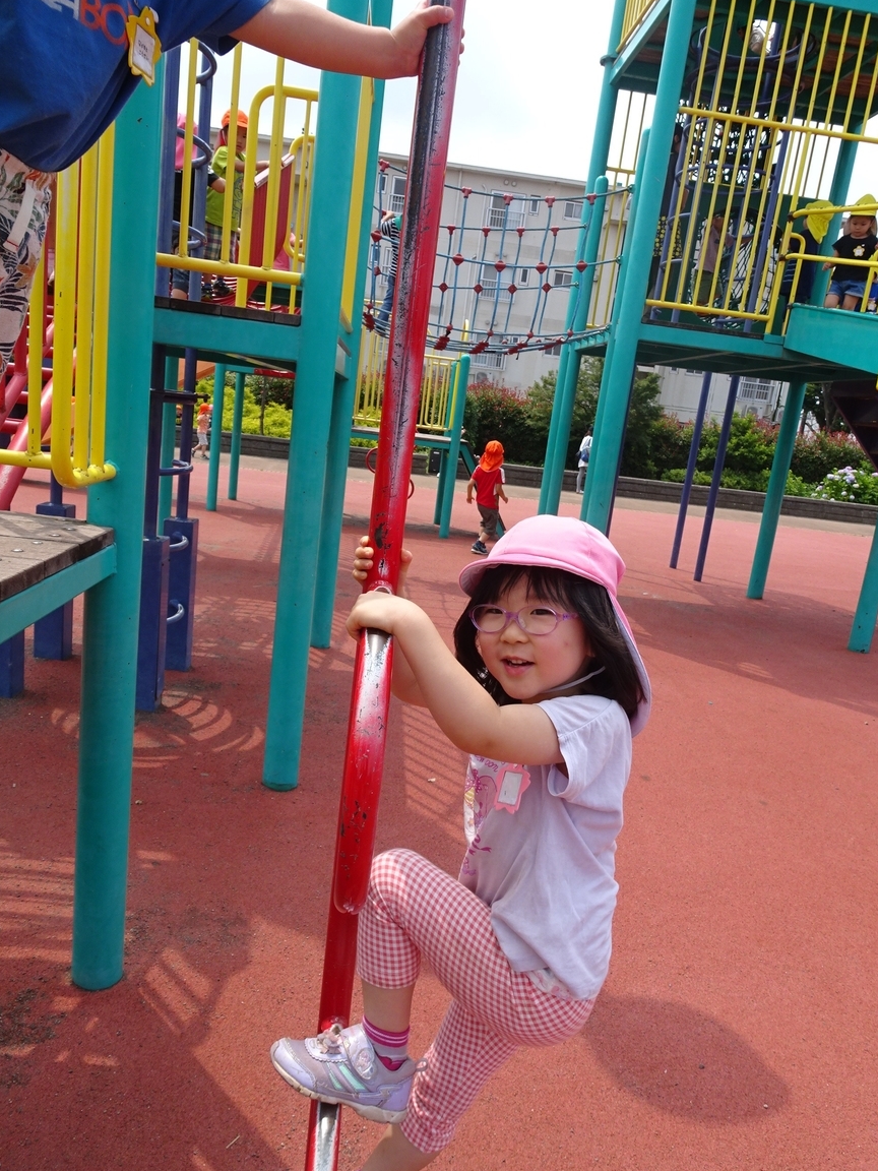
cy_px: 603
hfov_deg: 54.9
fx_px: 845
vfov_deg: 69.4
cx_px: 449
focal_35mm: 25
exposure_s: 1/640
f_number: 3.5
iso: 80
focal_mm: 4.1
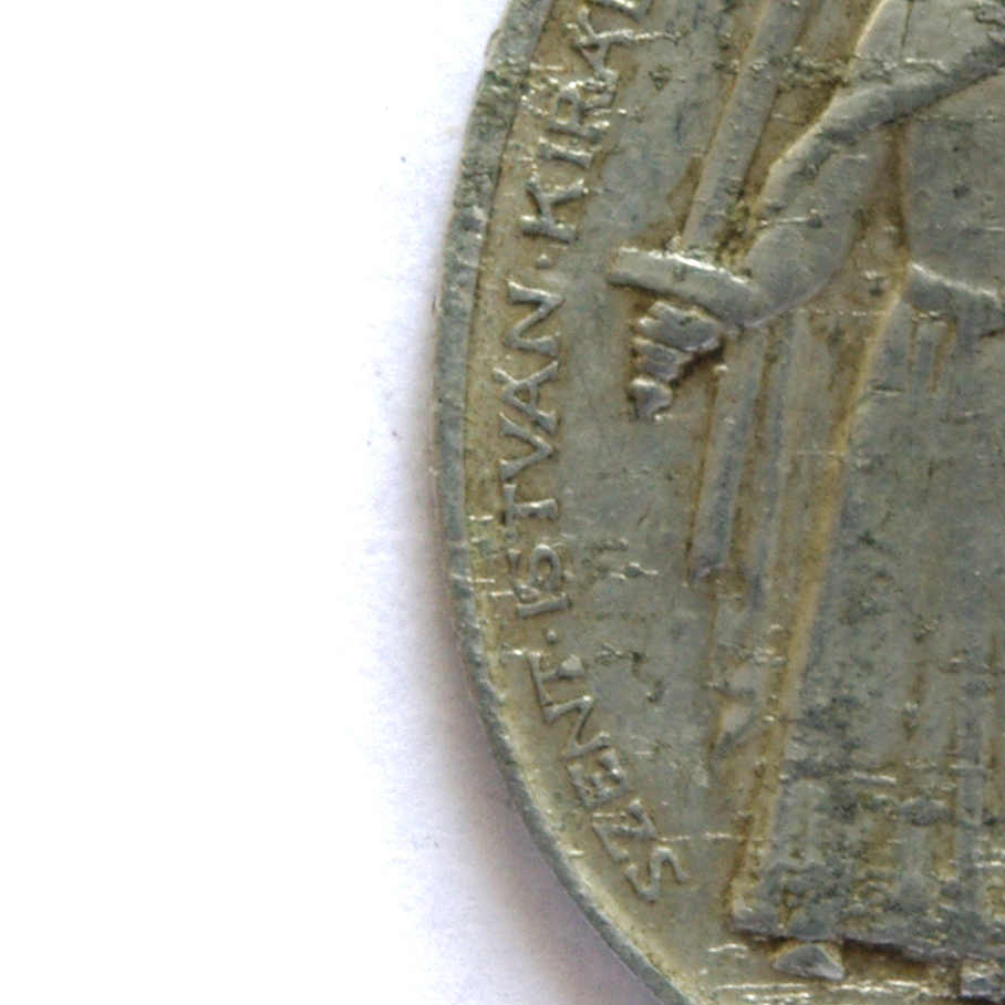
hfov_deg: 6.7
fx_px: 8606
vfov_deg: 6.7
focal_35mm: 262
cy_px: 735
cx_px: 921
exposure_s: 1/90
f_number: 5.6
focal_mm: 40
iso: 200
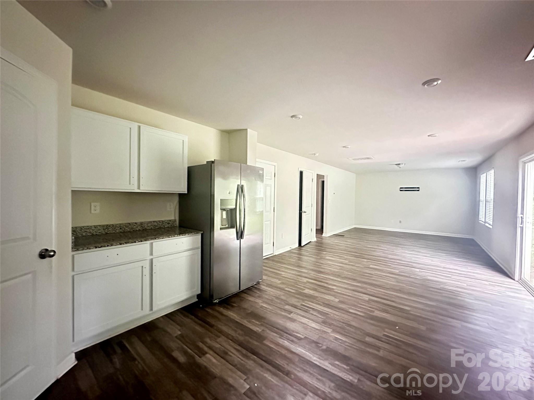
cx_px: 267
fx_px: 216
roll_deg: -1.4
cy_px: 200
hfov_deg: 102.1
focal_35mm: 14
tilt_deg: -0.9
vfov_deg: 85.7
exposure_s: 1/30
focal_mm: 2.22
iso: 2500
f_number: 2.2
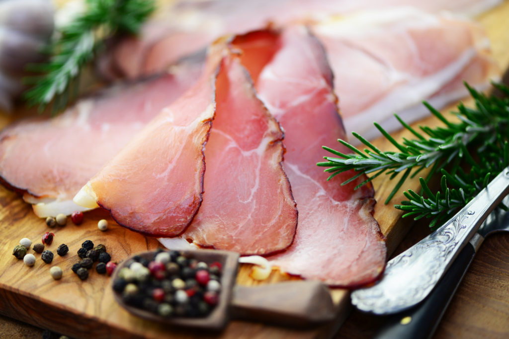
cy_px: 170
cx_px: 254
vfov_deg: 13.0
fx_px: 1485
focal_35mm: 105
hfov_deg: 19.5
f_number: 3
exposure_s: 1/100
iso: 100
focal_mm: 105
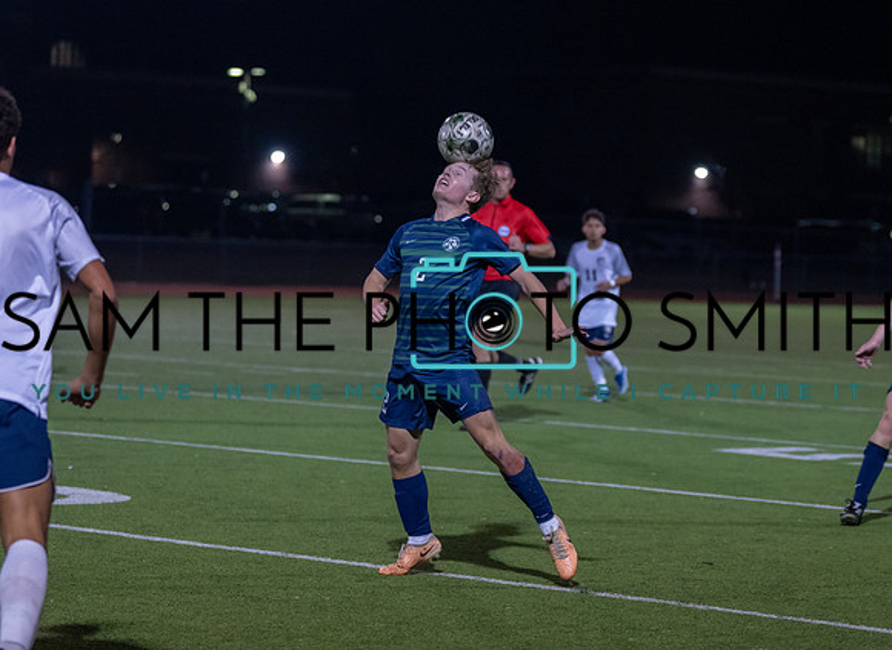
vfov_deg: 10.7
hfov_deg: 14.7
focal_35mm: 136
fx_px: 3462
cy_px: 312
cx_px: 474
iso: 3200
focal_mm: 95
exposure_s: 1/1000
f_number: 2.8
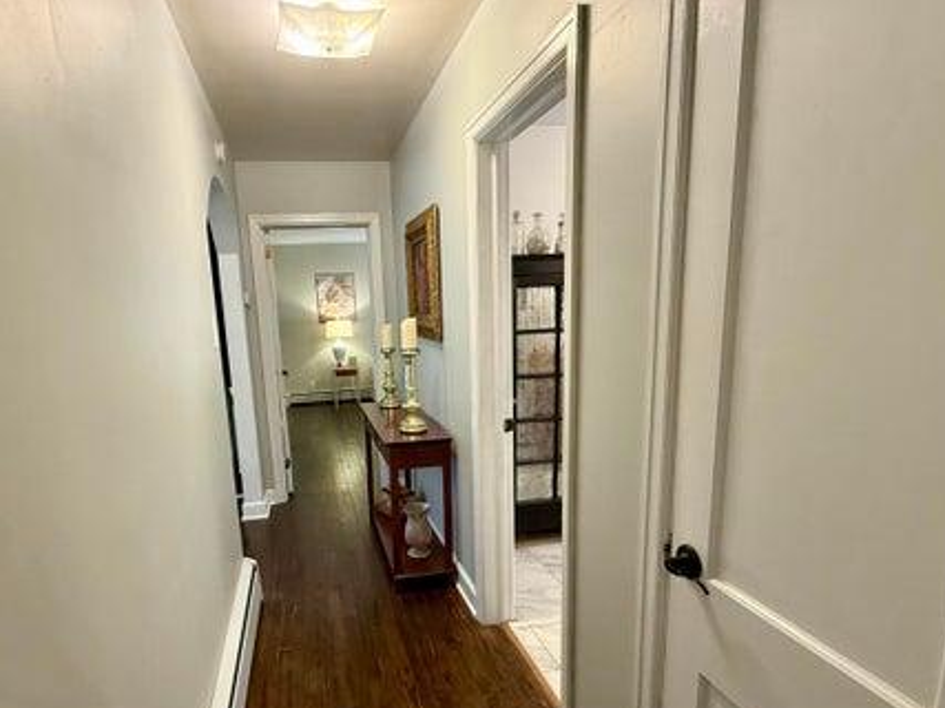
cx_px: 407
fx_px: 573
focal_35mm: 21
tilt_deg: -11.1
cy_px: 423
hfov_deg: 78.6
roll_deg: +3.2
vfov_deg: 62.9
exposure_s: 1/60
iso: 320
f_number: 2.2
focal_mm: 2.22
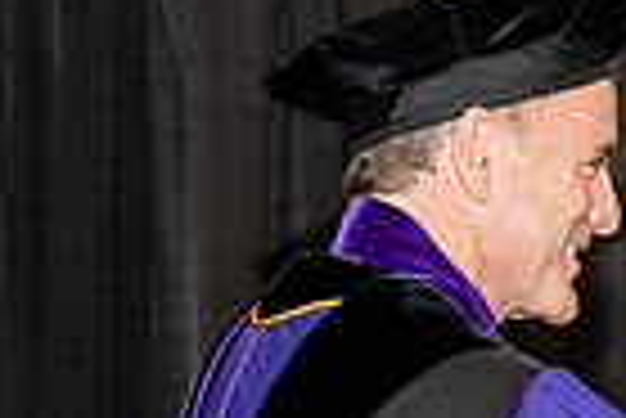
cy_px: 596
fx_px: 5814
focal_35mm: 334
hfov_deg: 6.0
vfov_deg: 4.1
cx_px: 1144
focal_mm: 80
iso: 2000
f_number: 5.6
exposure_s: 1/200
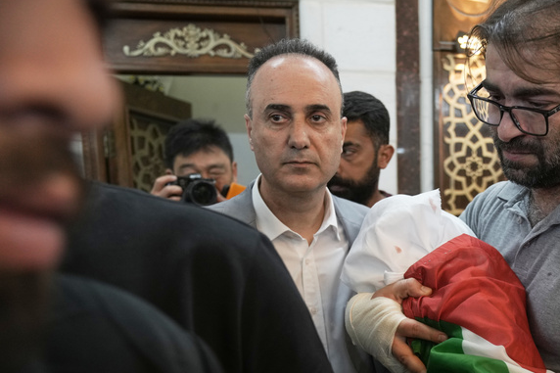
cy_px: 323
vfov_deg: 30.1
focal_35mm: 43
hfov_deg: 42.3
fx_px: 669
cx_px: 486
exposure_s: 1/250
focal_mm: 24
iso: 1250
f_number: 2.8
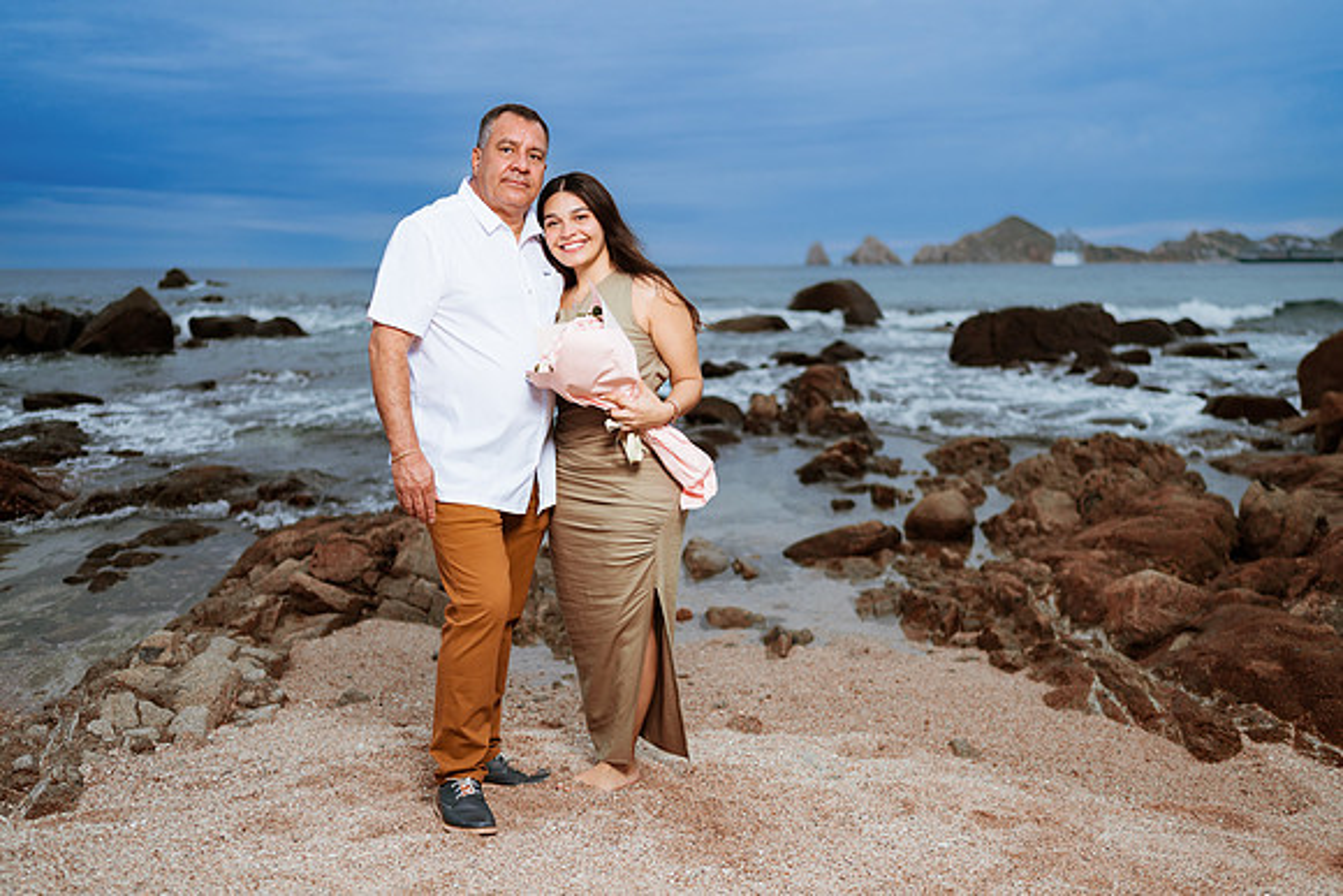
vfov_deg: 37.9
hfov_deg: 54.4
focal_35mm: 35
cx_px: 672
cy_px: 448
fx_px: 1306
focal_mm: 35
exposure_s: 1/640
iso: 100
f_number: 1.8
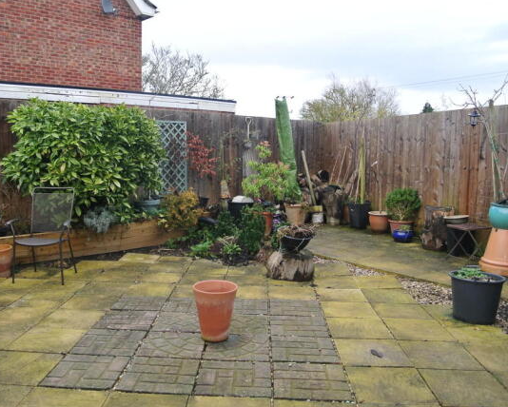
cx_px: 225
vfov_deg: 47.2
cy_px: 205
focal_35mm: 31
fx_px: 466
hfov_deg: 57.0
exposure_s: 1/60
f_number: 3.5
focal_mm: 10
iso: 100
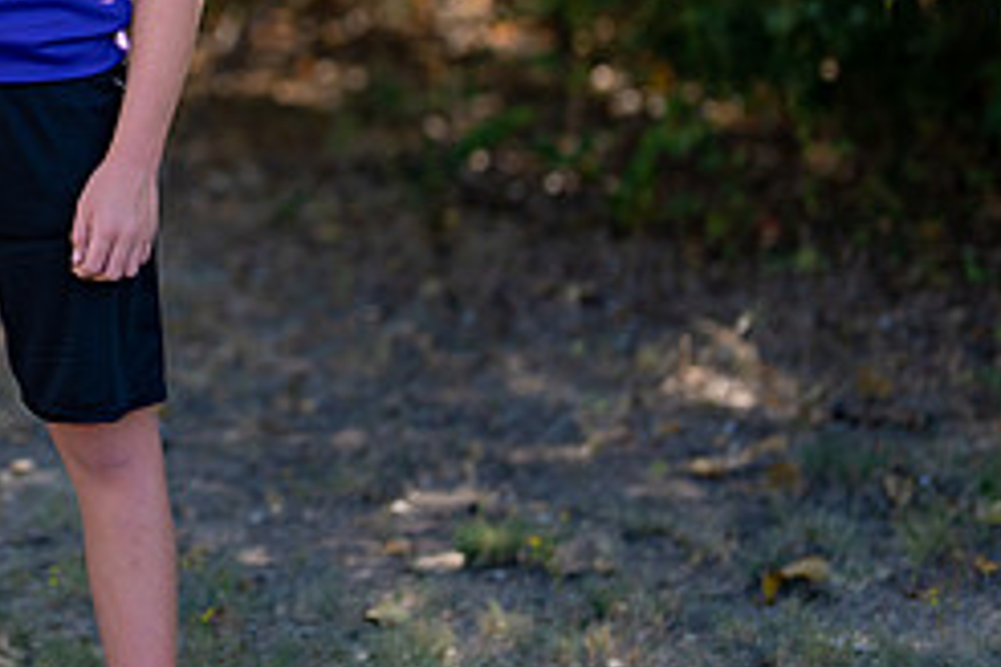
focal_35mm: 132
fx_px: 3670
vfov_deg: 10.3
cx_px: 8
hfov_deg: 15.3
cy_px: 75
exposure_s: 1/2000
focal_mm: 50
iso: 100
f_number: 1.2
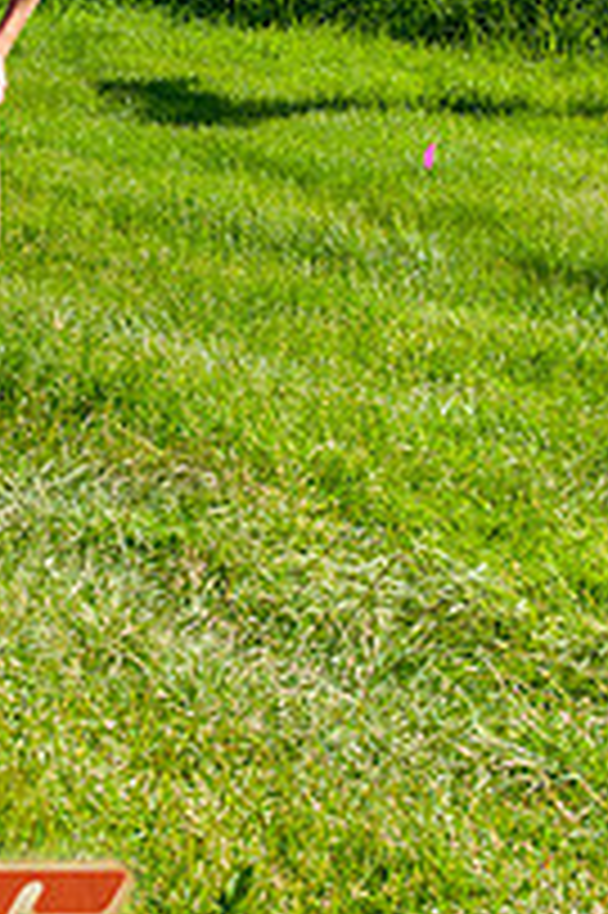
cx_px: 52
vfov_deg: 17.9
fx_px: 2867
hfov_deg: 12.0
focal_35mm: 113
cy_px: 162
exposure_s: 1/400
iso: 200
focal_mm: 34
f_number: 8
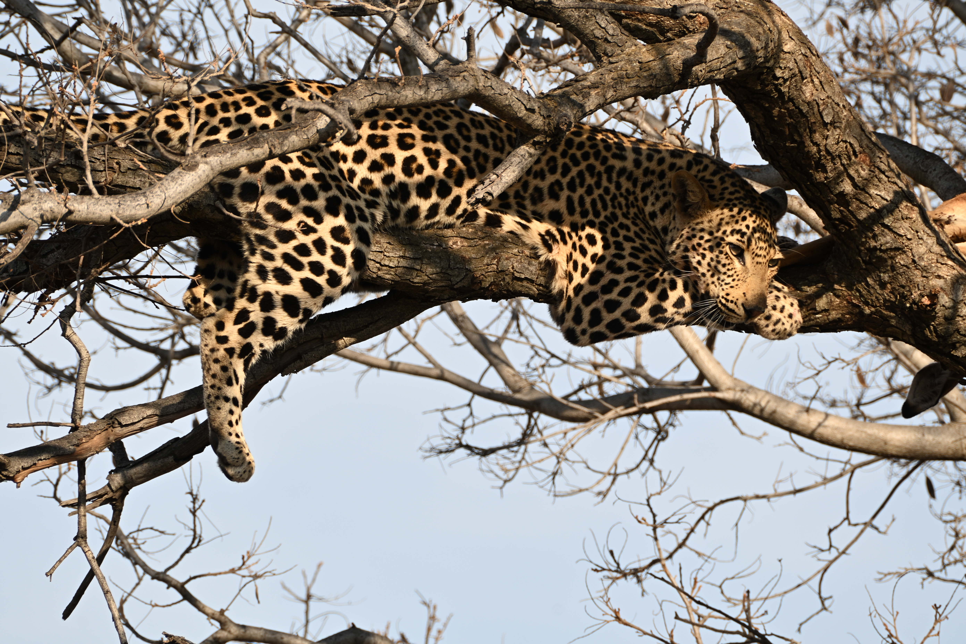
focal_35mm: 495
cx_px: 483
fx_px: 13281
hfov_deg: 4.2
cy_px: 322
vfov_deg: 2.8
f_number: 8
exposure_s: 1/80
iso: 100
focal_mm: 330
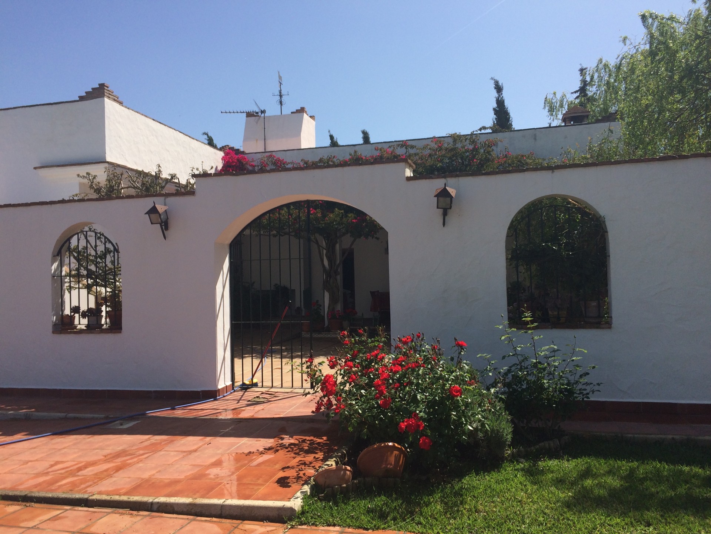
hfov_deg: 61.7
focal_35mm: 29
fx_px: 596
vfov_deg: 48.2
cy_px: 267
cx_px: 356
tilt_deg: +0.3
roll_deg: +2.5
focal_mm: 4.15
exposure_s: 1/2283
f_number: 2.2
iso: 32
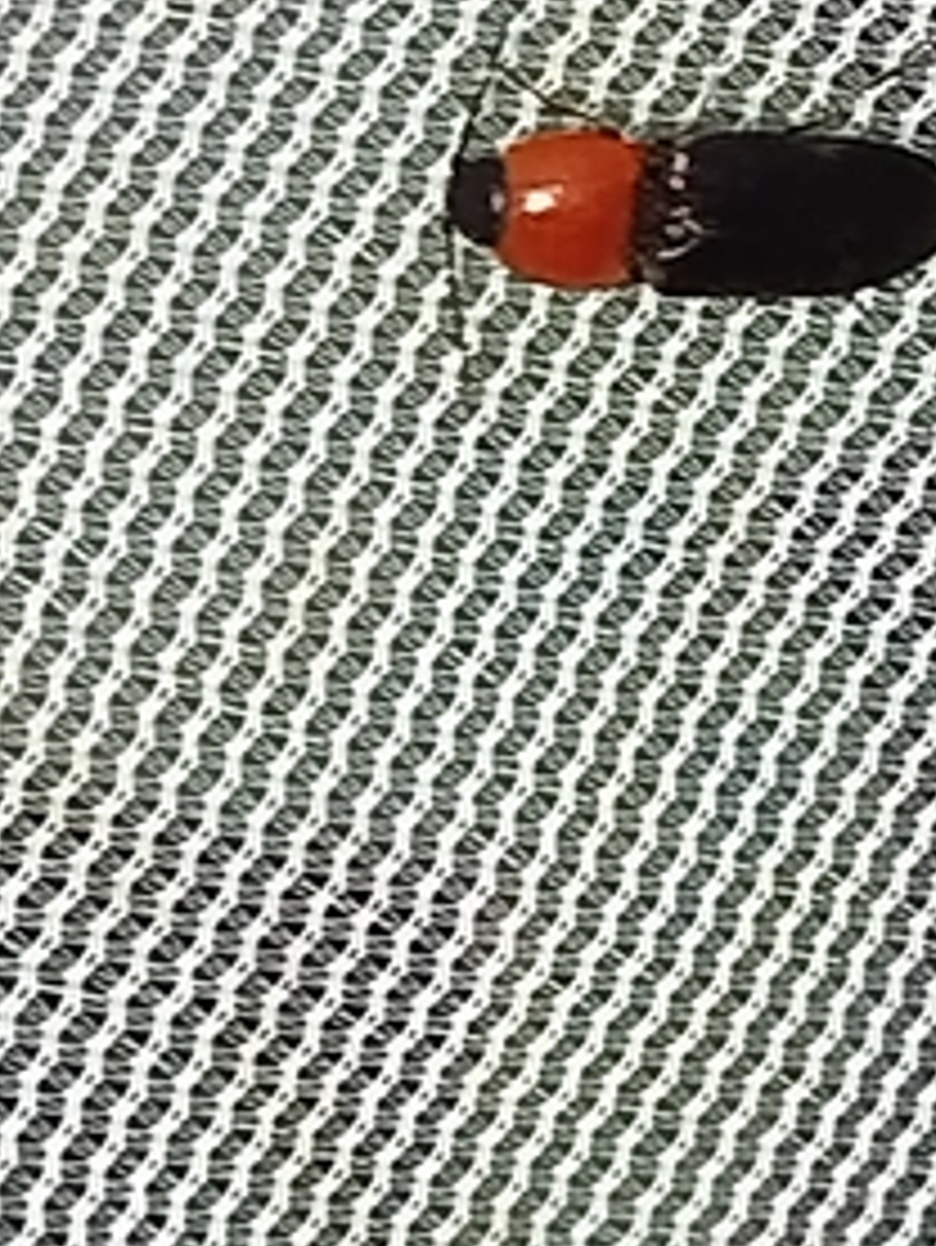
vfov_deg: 8.9
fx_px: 7998
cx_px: 886
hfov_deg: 6.7
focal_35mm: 222
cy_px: 391
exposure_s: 1/50
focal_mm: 5.31
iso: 200
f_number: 1.7
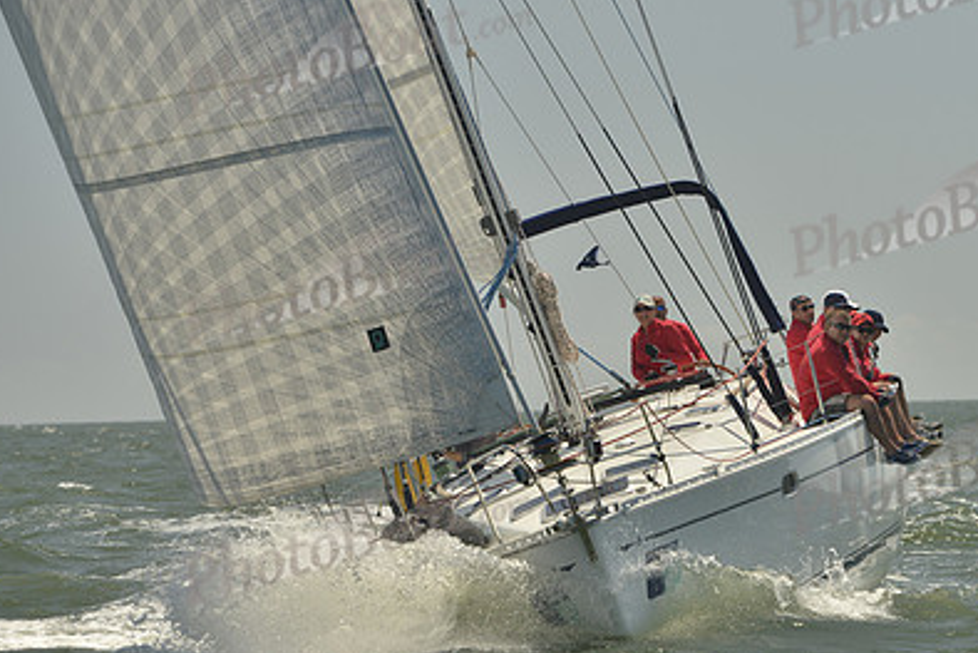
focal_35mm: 228
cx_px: 663
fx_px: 6196
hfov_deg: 9.0
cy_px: 376
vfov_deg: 6.0
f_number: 8
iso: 280
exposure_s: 1/1000
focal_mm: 155
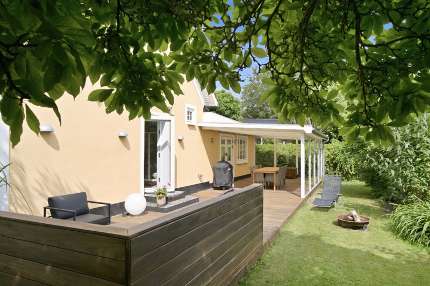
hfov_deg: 76.1
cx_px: 215
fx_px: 275
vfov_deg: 55.1
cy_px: 143
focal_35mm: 23
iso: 200
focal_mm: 15.1
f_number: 8
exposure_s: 1/200
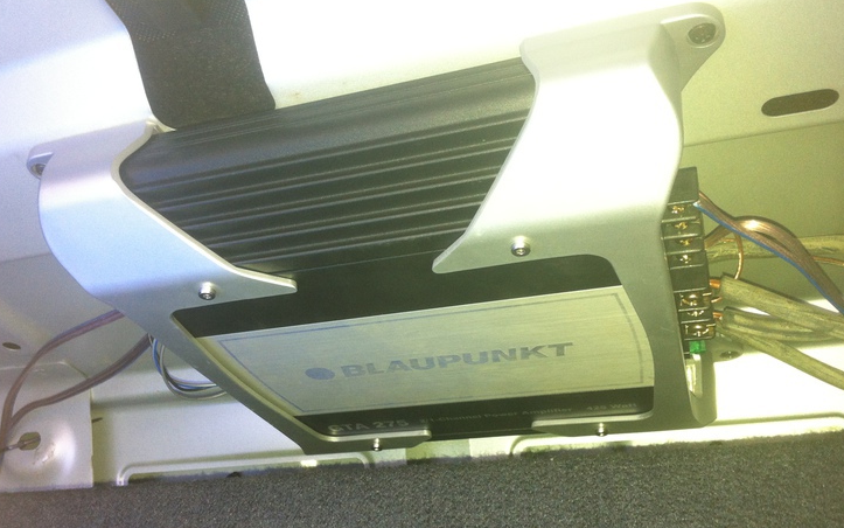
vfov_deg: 31.1
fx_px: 943
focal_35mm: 41
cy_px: 325
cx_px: 393
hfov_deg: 48.2
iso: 125
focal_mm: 3.85
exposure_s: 1/15
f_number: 2.8
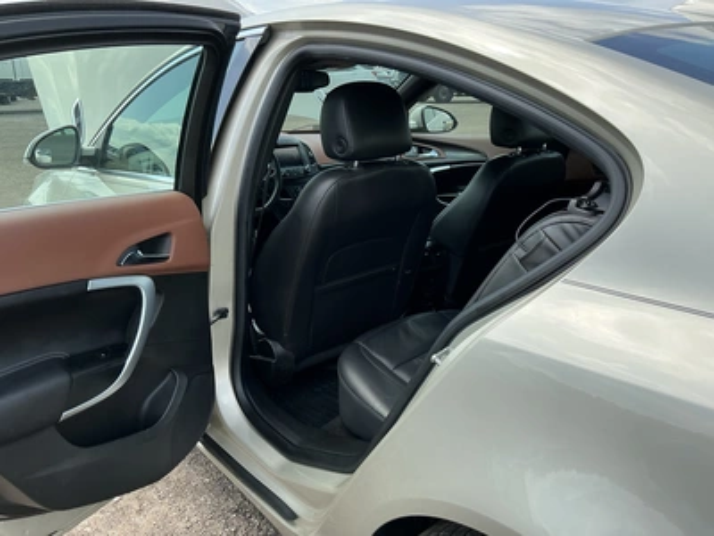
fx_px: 578
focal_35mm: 28
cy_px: 268
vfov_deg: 49.7
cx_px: 357
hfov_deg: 63.4
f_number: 1.8
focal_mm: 3
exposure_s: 1/457
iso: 25
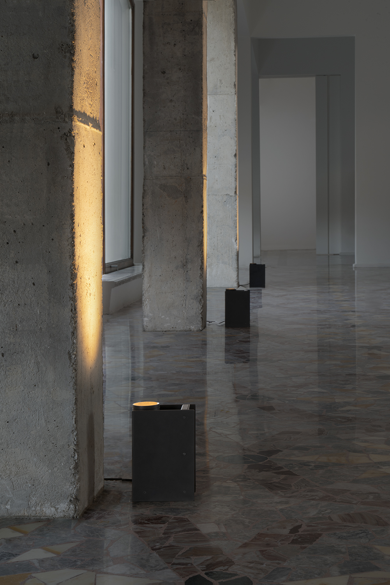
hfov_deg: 19.5
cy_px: 292
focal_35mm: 70
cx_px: 195
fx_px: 1137
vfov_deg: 28.8
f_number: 22
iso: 200
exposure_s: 1/2
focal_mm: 70
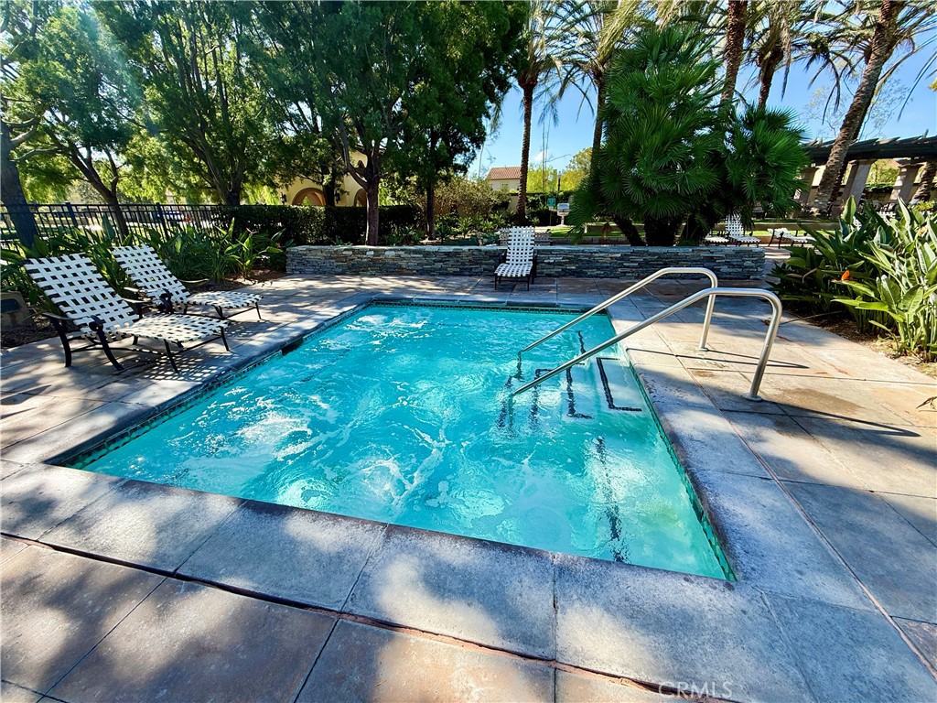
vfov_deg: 85.7
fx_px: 379
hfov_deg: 102.1
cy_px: 352
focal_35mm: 14
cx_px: 468
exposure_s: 1/607
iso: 50
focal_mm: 2.22
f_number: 2.2
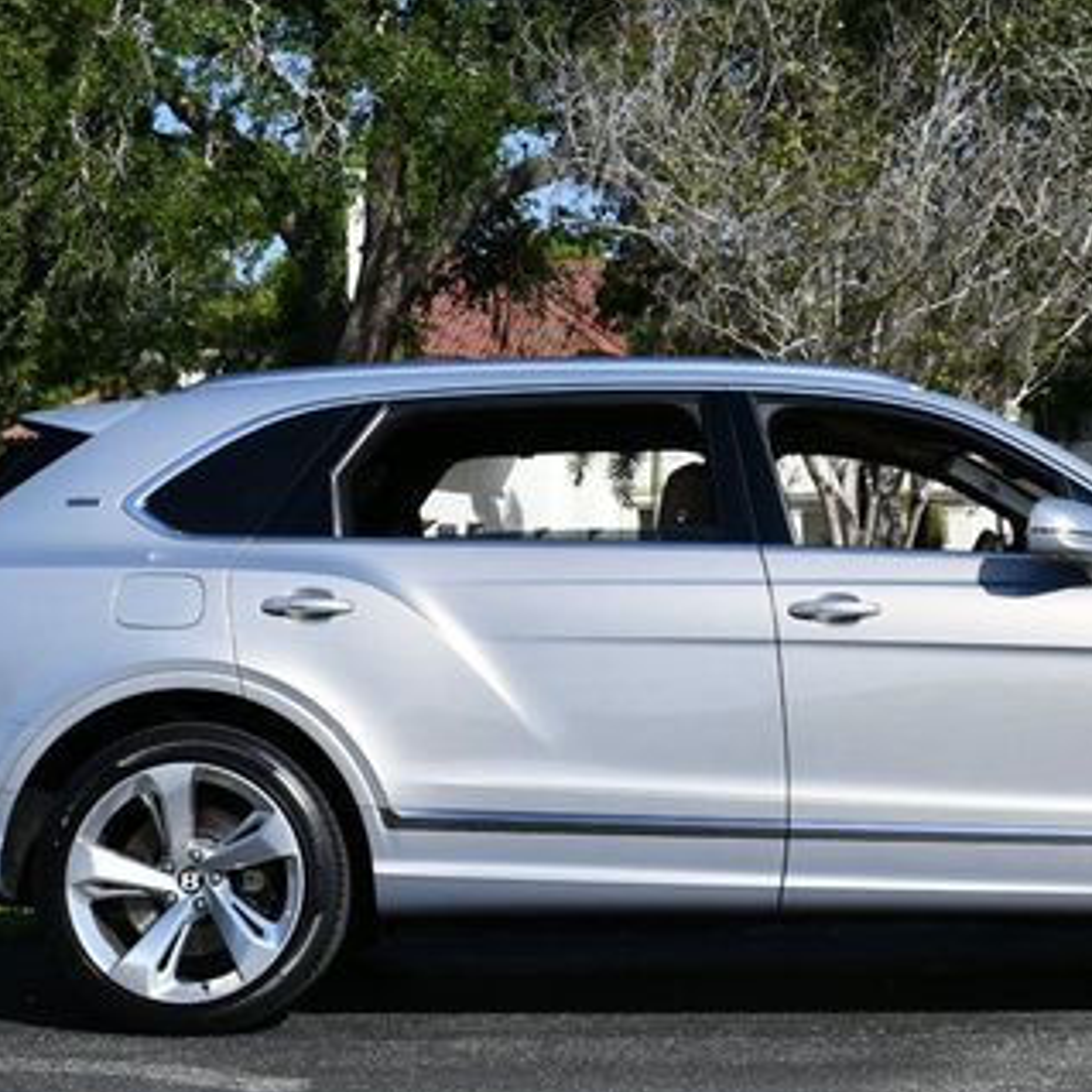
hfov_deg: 22.9
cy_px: 452
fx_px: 2677
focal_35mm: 75
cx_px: 784
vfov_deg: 23.0
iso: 100
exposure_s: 1/320
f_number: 9
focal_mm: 22
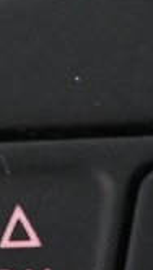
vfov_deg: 4.3
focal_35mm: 505
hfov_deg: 2.4
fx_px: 3625
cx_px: 3
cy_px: 359
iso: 5600
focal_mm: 33
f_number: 5
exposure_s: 1/50
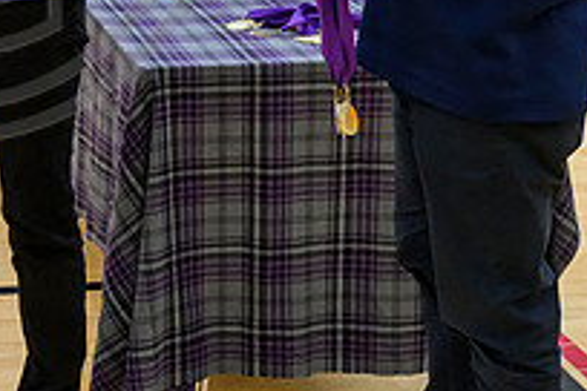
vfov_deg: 12.2
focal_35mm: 108
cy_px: -154
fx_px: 1761
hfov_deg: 18.2
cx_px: -63
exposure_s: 1/500
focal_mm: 38
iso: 5000
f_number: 3.5
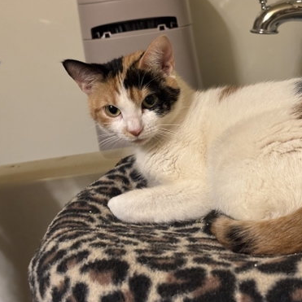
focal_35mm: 62
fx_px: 612
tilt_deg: -15.1
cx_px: 198
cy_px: 150
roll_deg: +7.9
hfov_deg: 27.6
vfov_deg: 27.7
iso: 320
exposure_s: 1/40
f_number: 1.6
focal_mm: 5.96
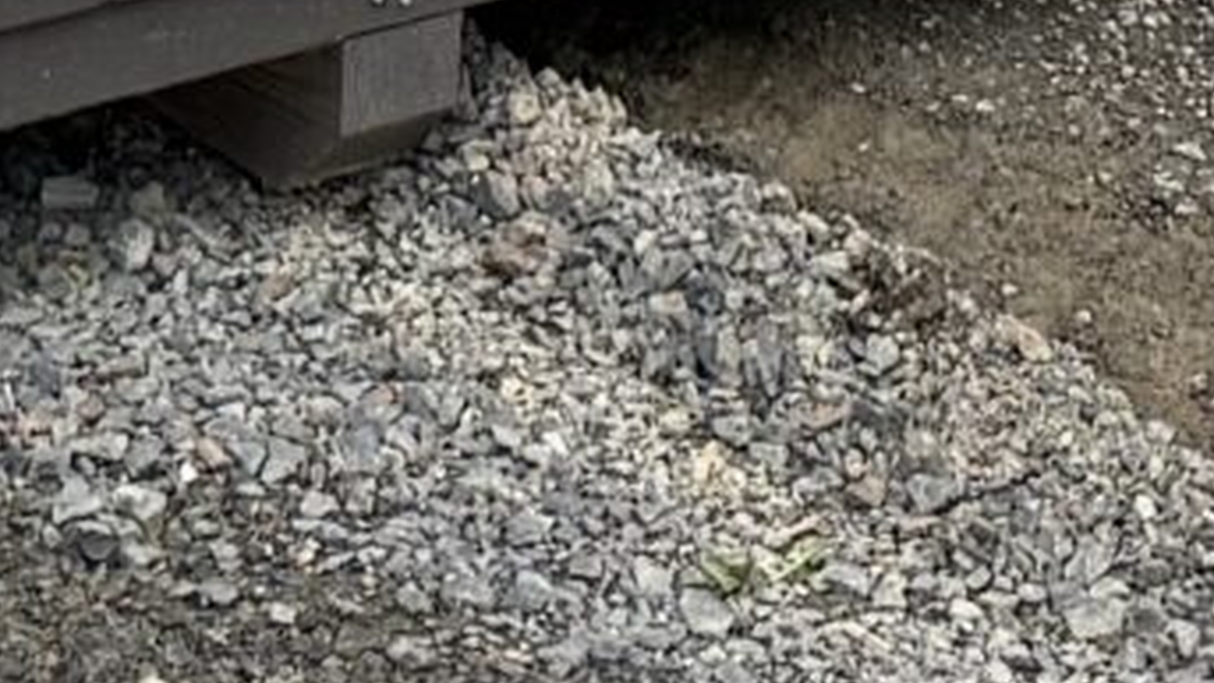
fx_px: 6278
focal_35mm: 195
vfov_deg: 5.4
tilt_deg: -2.8
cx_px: 474
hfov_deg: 11.0
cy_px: -2145
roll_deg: -2.0
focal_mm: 6.76
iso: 100
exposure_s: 1/3021
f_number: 1.78
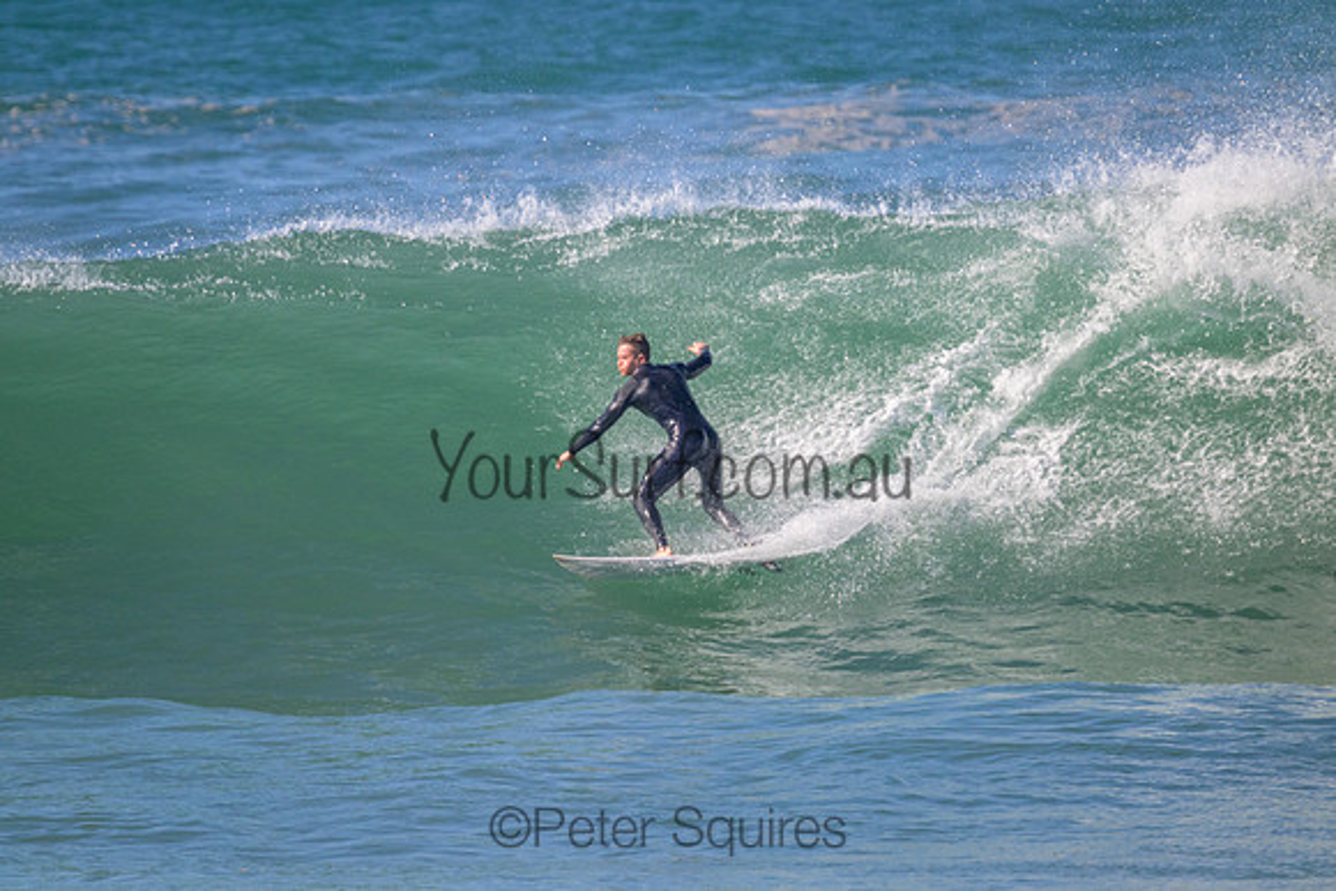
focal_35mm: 800
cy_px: 446
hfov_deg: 2.6
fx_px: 29694
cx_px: 668
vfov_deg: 1.7
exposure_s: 1/2000
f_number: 11
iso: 1600
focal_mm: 800
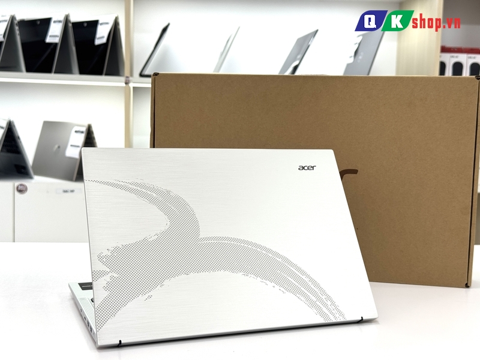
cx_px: 240
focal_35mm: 48
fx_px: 666
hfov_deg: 39.7
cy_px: 180
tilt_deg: -5.1
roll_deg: -0.5
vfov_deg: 30.3
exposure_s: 1/127
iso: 50
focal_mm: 6.76
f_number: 1.78
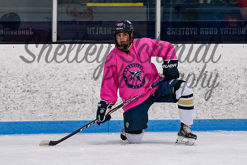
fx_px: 2492
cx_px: 119
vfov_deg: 3.8
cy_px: 40
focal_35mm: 363
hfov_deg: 5.7
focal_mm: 150
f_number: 3.5
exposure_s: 1/800
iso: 2000
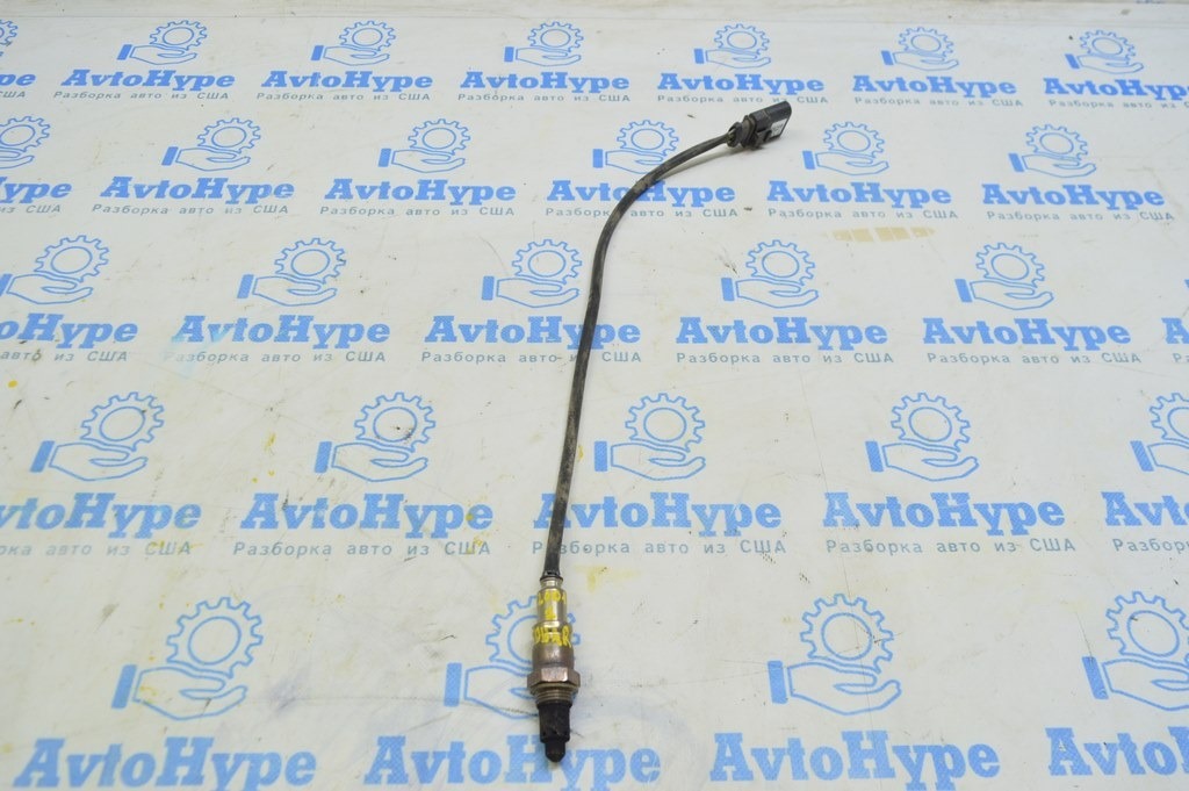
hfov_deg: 67.4
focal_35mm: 27
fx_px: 891
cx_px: 594
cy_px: 396
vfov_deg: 47.9
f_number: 5.6
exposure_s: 1/20
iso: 400
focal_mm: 18
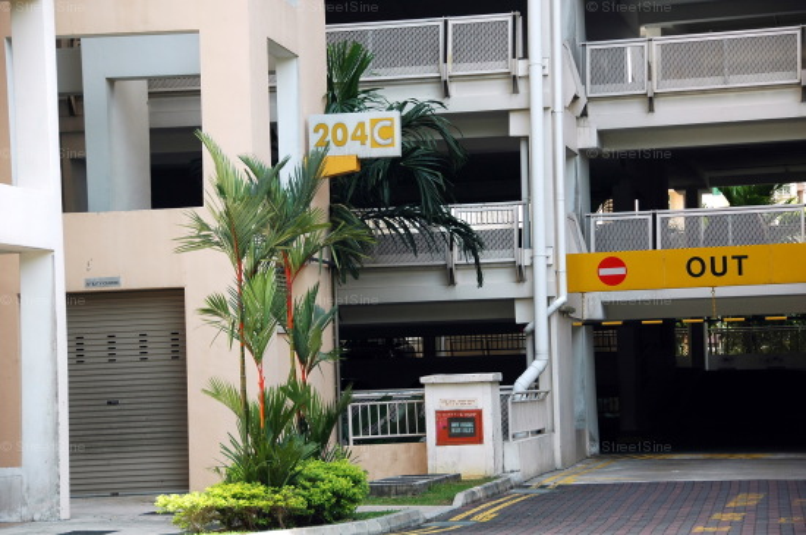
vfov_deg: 12.1
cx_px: 403
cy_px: 268
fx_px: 2515
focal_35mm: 112
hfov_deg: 18.2
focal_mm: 75
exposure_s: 1/400
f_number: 5.3
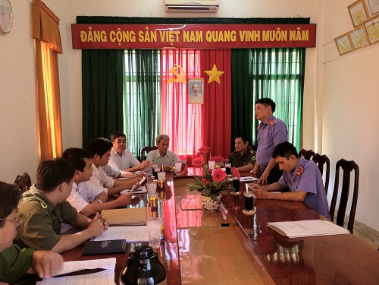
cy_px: 142
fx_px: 383
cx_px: 190
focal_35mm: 35
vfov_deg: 40.7
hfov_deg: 52.6
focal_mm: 4.28
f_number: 2.4
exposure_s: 1/20
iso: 160
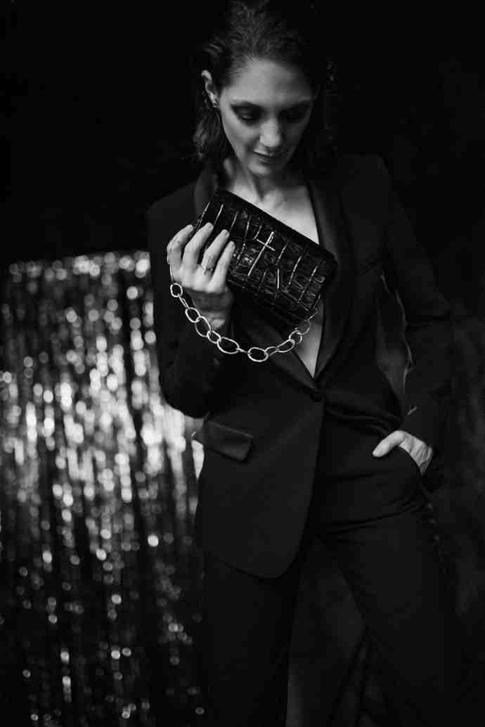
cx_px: 242
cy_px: 364
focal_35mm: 35
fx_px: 707
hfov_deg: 37.9
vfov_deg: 54.4
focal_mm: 35
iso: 500
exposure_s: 1/4000
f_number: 1.4
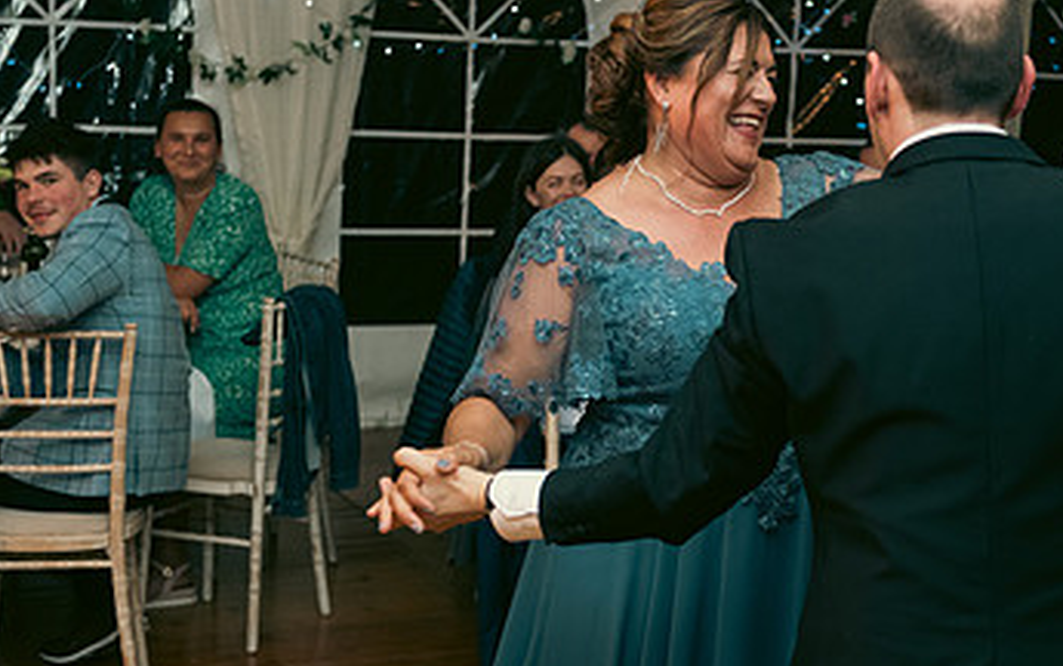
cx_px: 715
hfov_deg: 28.4
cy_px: 316
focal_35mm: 72
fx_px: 2087
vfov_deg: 18.1
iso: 800
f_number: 3.5
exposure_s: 1/160
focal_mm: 42
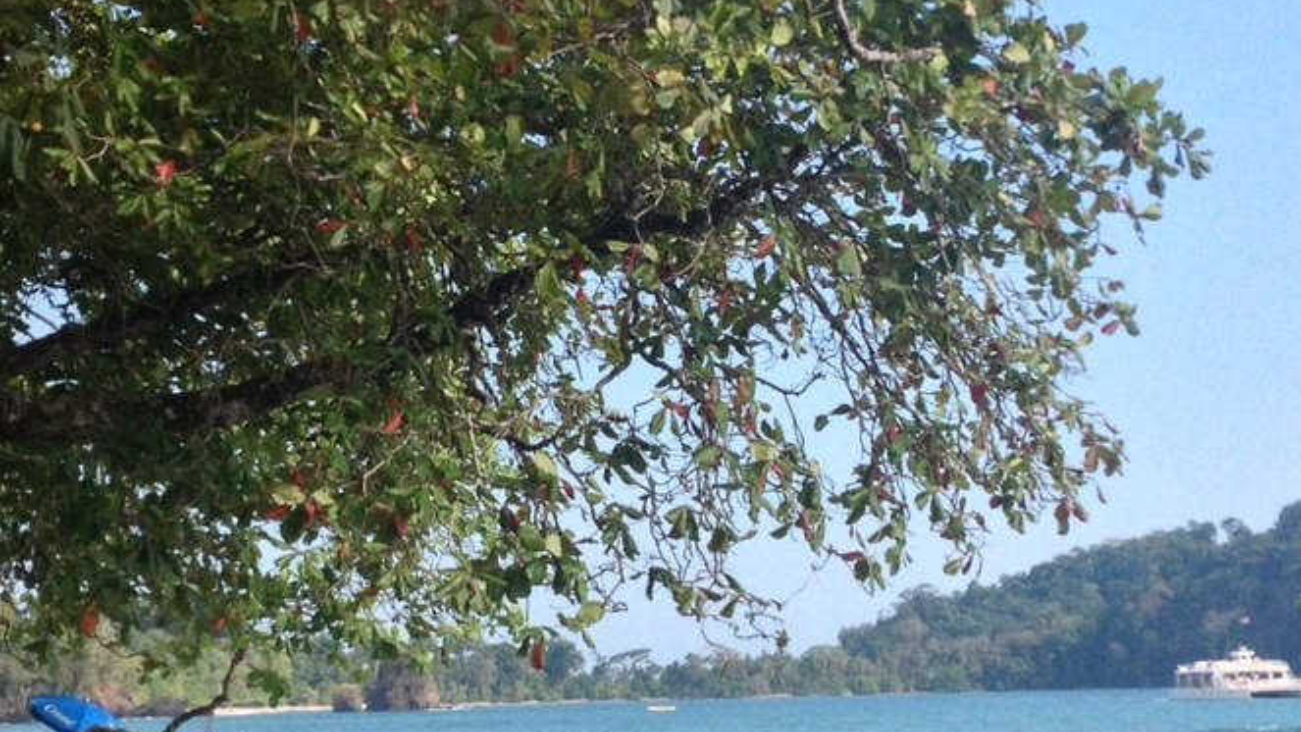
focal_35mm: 92
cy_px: 510
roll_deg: +1.3
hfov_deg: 23.2
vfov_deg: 13.1
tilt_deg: +0.0
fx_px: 3174
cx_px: 691
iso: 50
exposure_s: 1/1126
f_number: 2.4
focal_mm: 4.28
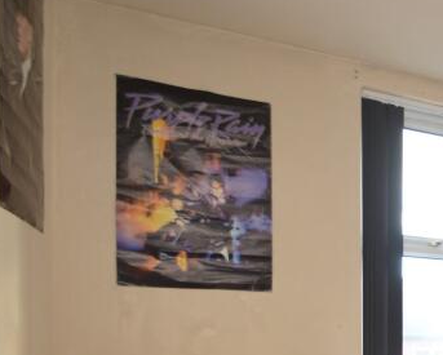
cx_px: 593
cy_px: 361
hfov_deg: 31.9
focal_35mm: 42
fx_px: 551
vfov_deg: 32.6
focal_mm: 10
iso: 400
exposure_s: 1/60
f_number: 4
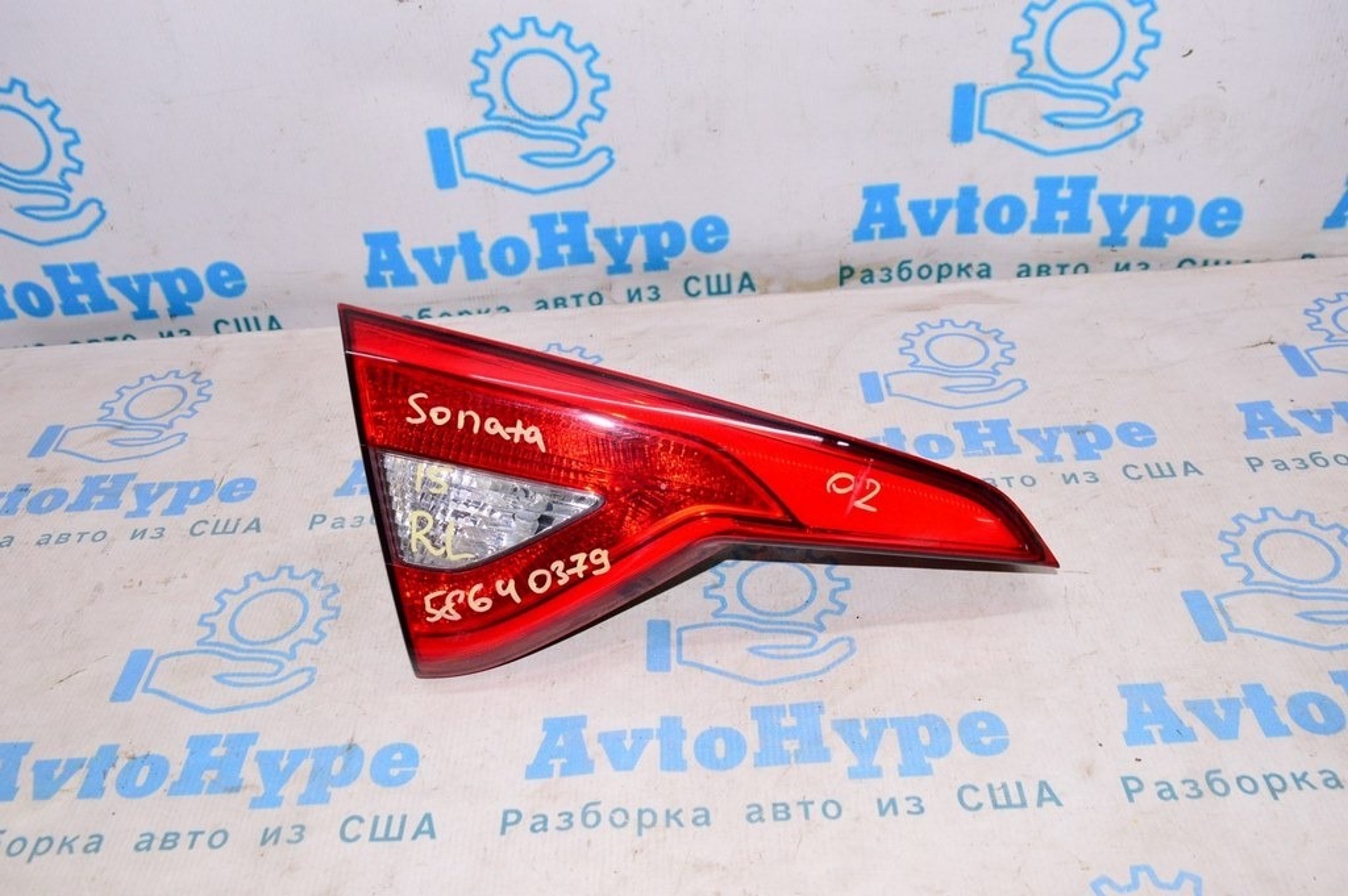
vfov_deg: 41.6
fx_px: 1179
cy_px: 448
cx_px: 674
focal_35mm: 32
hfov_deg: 59.5
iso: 1600
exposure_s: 1/200
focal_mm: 21
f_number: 8
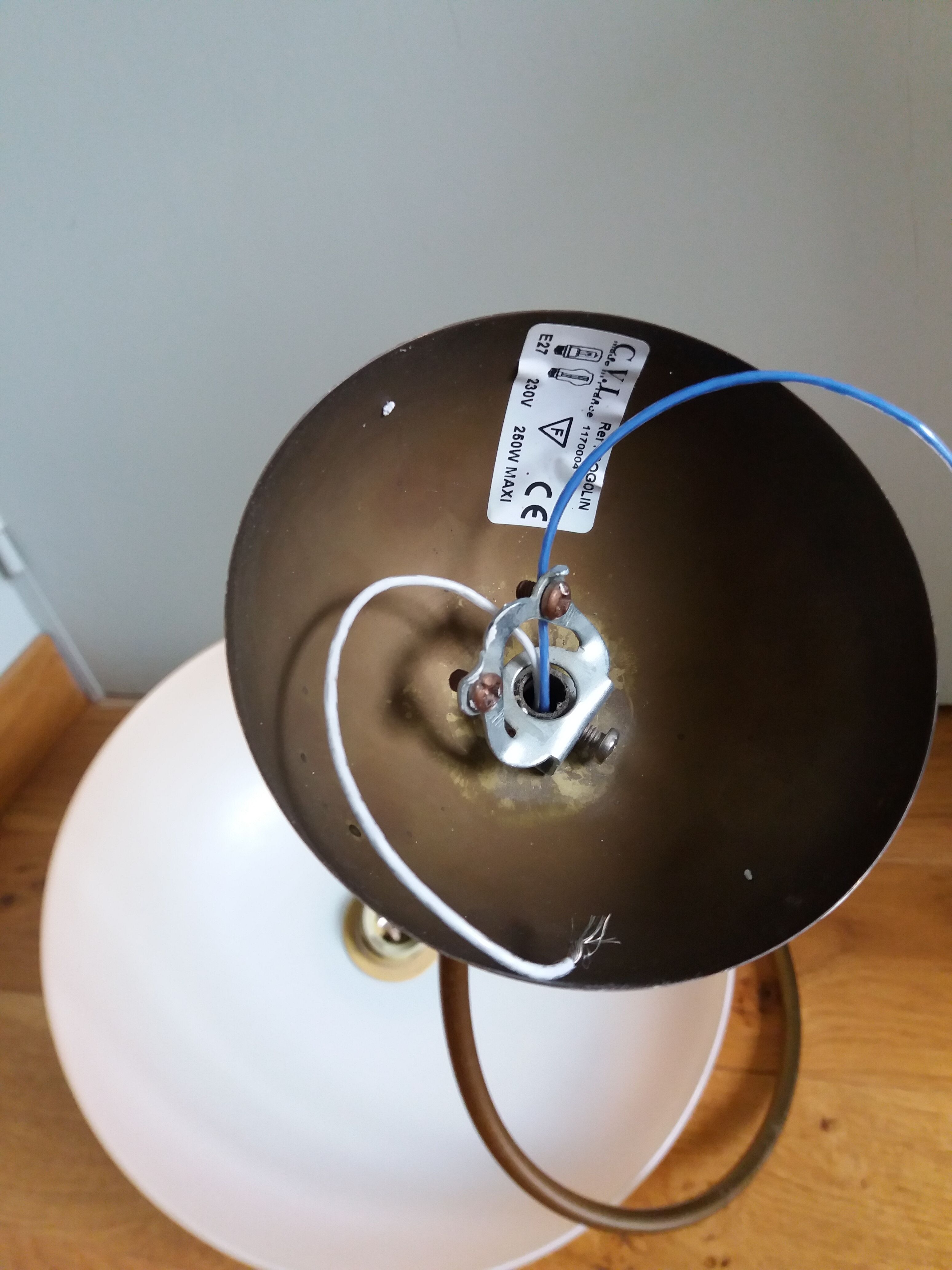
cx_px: 476
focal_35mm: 28
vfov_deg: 63.4
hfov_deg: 49.7
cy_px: 635
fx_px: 1027
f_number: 1.9
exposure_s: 1/24
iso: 160
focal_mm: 3.7
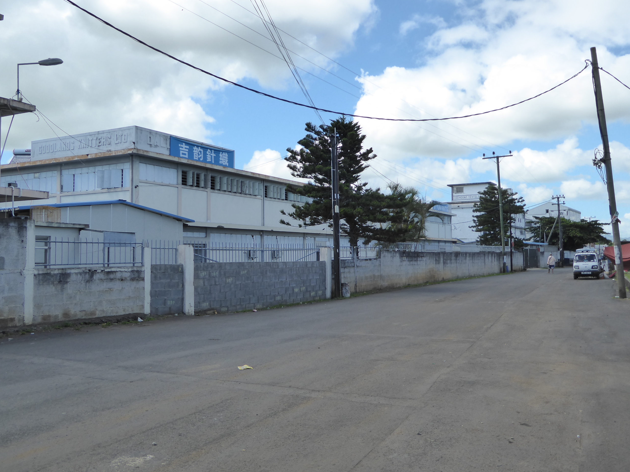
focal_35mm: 33
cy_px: 233
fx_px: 601
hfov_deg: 55.3
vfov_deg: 43.0
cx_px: 311
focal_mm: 5.4
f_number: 3.5
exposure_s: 1/800
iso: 160
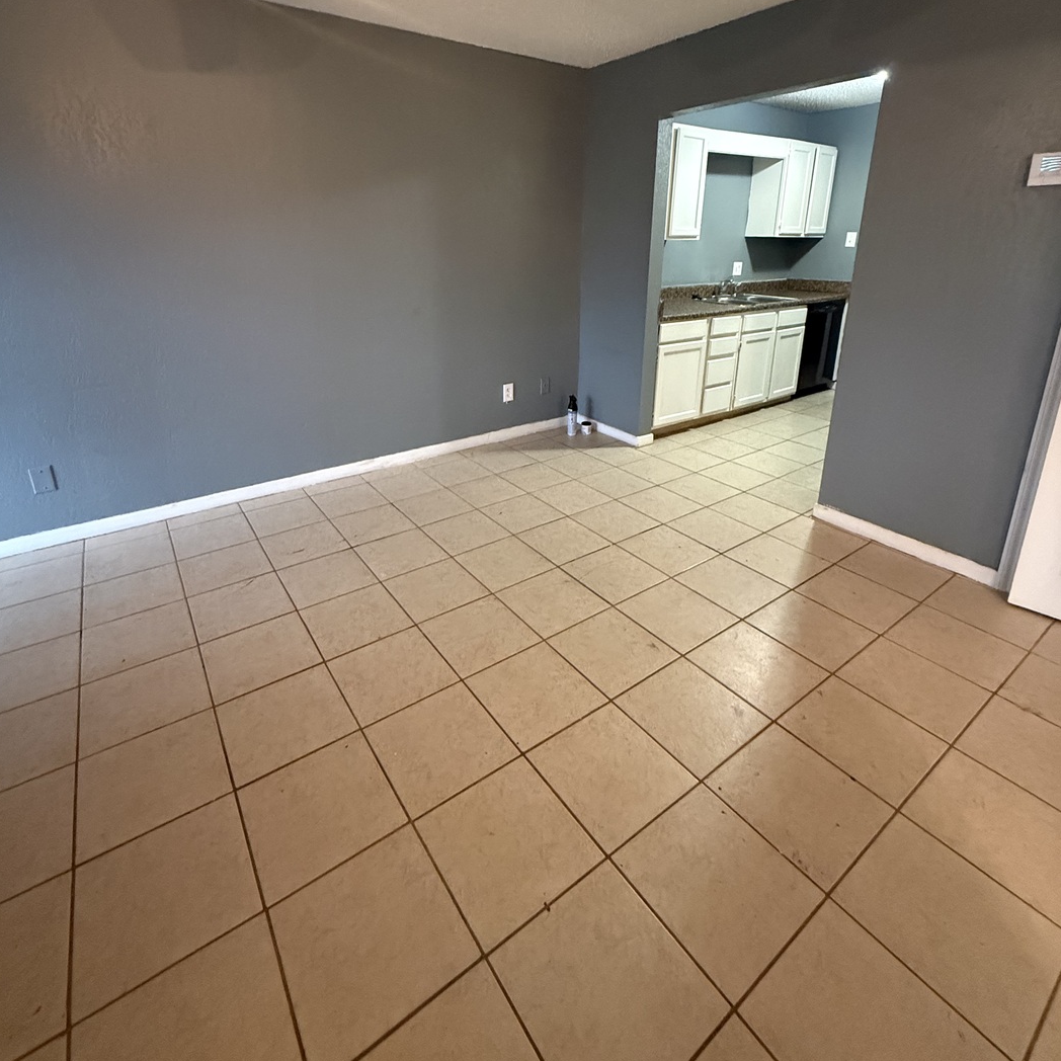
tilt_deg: -15.0
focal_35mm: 17
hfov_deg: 83.9
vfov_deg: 82.5
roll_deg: +0.2
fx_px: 590
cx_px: 516
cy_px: 402
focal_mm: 2.22
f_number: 2.2
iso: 1000
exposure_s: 1/60
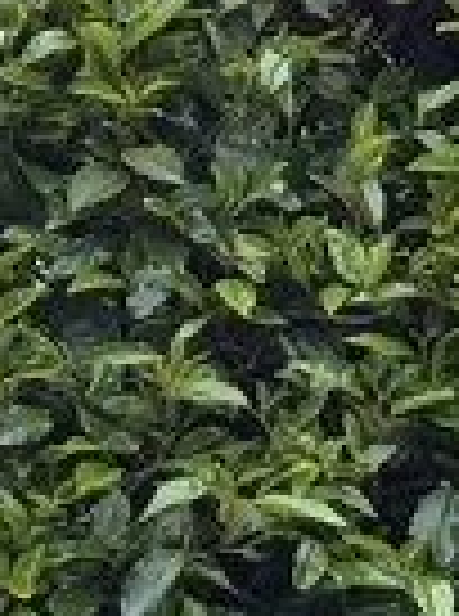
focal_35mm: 360
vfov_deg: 5.3
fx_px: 6395
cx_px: 1467
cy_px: 1592
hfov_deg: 4.0
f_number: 1.78
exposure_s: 1/60
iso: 160
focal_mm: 6.76
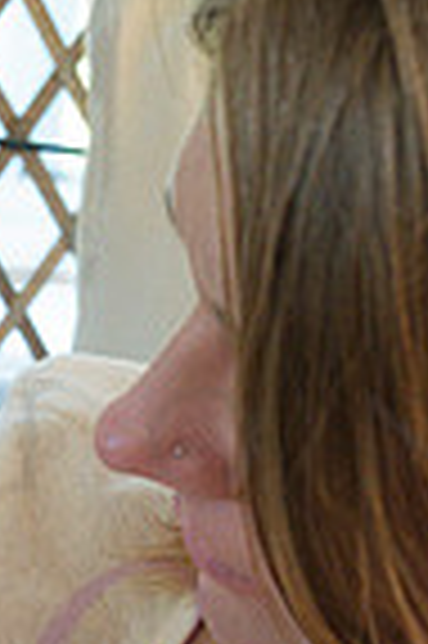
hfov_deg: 9.7
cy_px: 649
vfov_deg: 14.6
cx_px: -137
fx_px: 2467
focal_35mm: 138
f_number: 4
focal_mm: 34
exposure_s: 1/320
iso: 1600
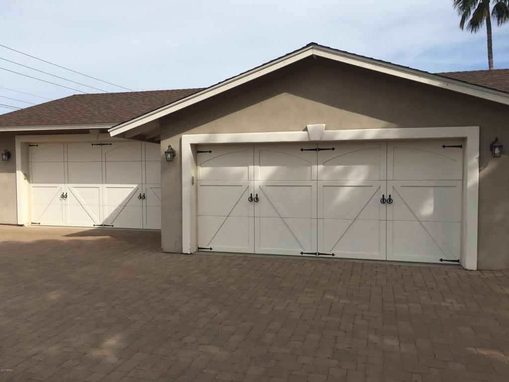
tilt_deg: -3.9
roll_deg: +0.3
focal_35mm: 29
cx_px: 254
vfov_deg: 48.2
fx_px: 426
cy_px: 191
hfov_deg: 61.7
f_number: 2.2
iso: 25
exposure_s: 1/2331
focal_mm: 4.15
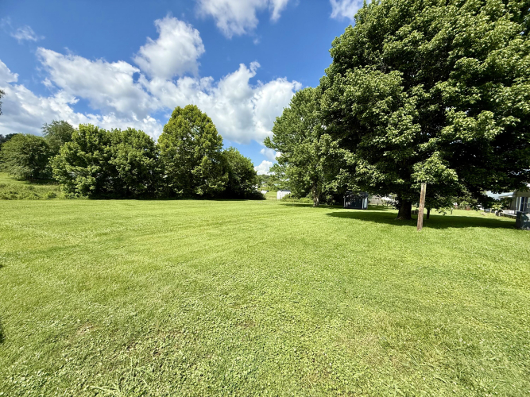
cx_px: 265
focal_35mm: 14
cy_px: 198
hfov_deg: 102.1
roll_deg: -3.9
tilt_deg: -2.9
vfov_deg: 85.7
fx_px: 214
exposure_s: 1/1368
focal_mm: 2.22
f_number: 2.2
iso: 50
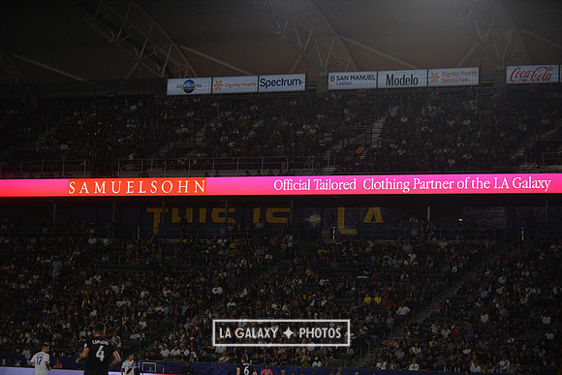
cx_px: 281
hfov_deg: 16.4
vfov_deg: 11.0
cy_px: 188
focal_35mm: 125
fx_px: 1952
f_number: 2.8
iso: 1600
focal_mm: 125
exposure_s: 1/3200
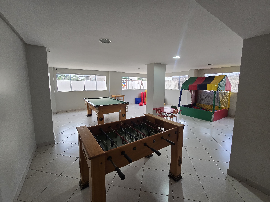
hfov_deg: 106.2
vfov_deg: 89.9
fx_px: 101
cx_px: 135
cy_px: 101
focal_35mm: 13
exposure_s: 1/60
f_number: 2.2
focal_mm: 2.2
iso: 160
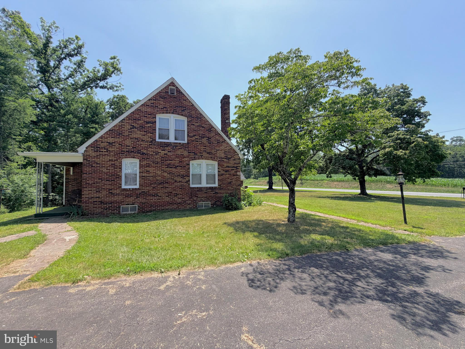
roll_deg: +1.4
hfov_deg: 102.1
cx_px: 232
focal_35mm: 14
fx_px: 188
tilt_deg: +2.3
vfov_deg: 85.7
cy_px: 174
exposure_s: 1/770
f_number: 2.2
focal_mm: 2.22
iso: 32
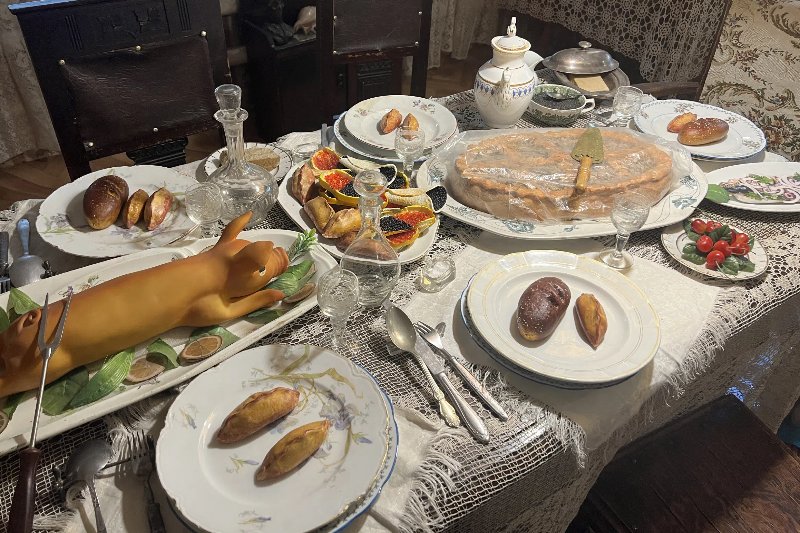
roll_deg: -2.1
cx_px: 401
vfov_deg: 46.2
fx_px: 622
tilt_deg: -37.5
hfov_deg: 65.5
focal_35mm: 28
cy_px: 225
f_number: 1.5
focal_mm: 5.7
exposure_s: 1/50
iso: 80
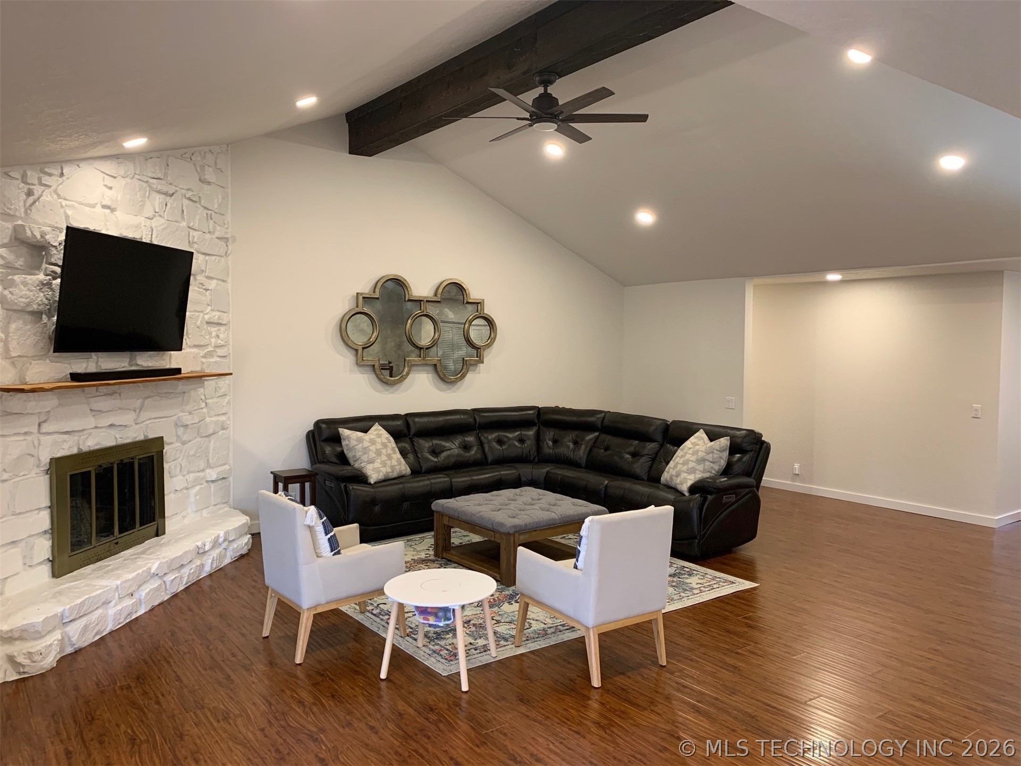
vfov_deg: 53.1
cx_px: 510
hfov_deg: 67.3
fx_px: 767
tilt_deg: -3.5
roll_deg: -0.4
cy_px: 383
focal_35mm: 26
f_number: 1.8
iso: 160
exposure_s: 1/60
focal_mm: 4.25
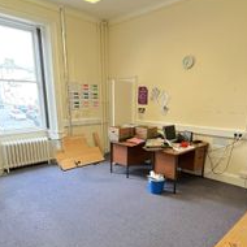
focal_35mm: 26
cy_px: 155
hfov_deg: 60.9
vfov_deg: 60.1
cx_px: 130
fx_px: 210
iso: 320
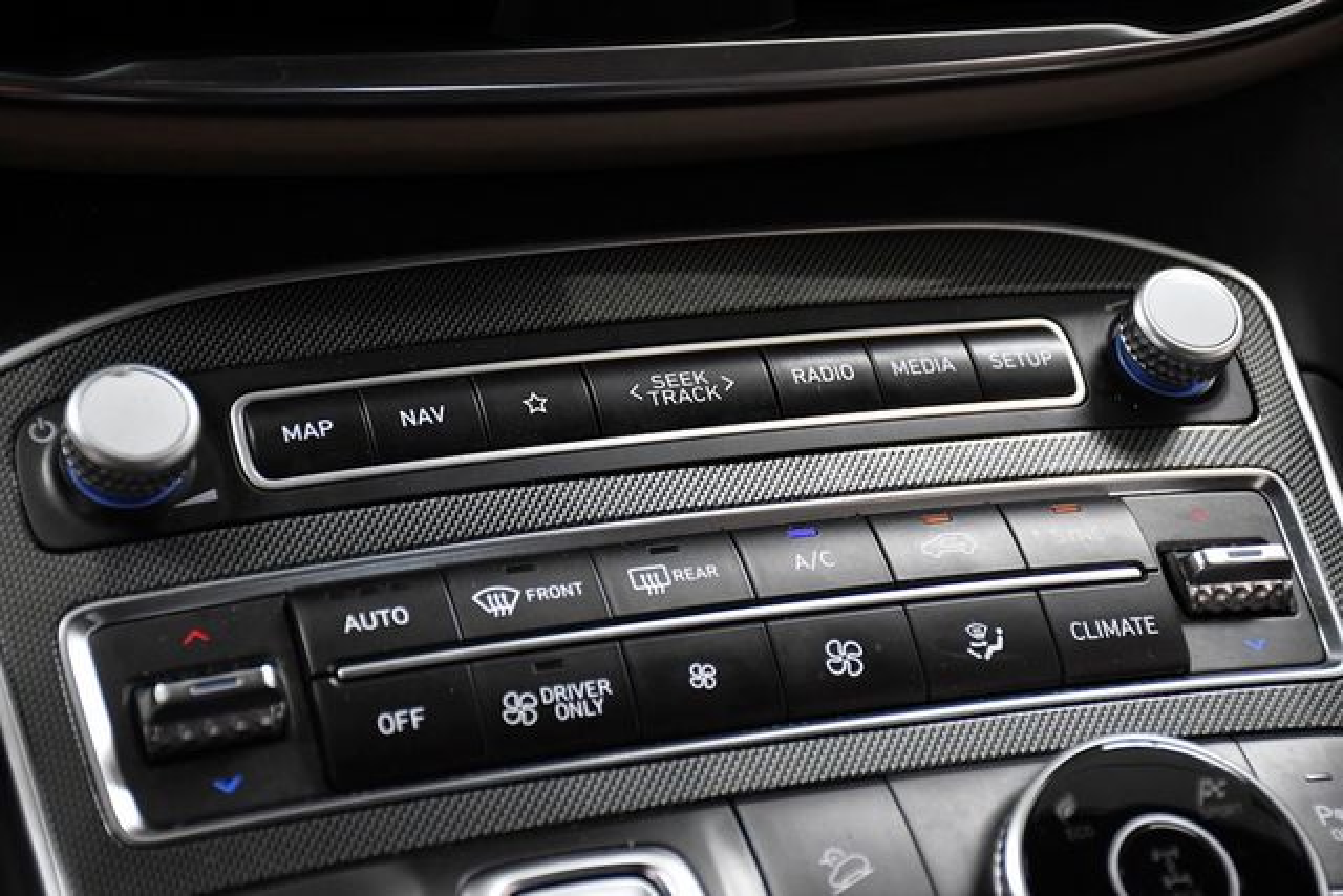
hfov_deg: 22.6
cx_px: 672
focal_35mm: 90
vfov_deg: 15.2
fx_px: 3358
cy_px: 448
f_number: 5
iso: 2500
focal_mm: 60
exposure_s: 1/400
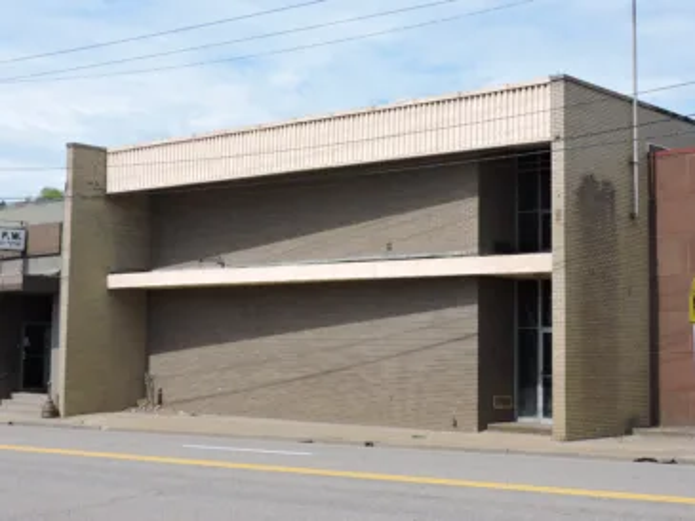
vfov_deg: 26.6
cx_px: 348
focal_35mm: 55
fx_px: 1105
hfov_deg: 34.9
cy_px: 260
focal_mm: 9.8
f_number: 3.7
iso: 100
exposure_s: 1/800
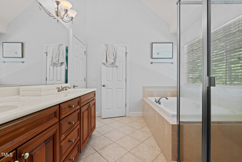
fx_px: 108
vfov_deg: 73.8
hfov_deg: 96.7
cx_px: 121
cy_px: 81
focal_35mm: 16
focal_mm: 16
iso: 400
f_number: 8
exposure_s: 1/1.25
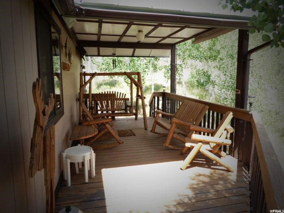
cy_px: 106
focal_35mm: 24
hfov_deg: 71.6
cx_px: 142
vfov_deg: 56.8
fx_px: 197
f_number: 3.3
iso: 160
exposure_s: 1/160
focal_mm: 4.3
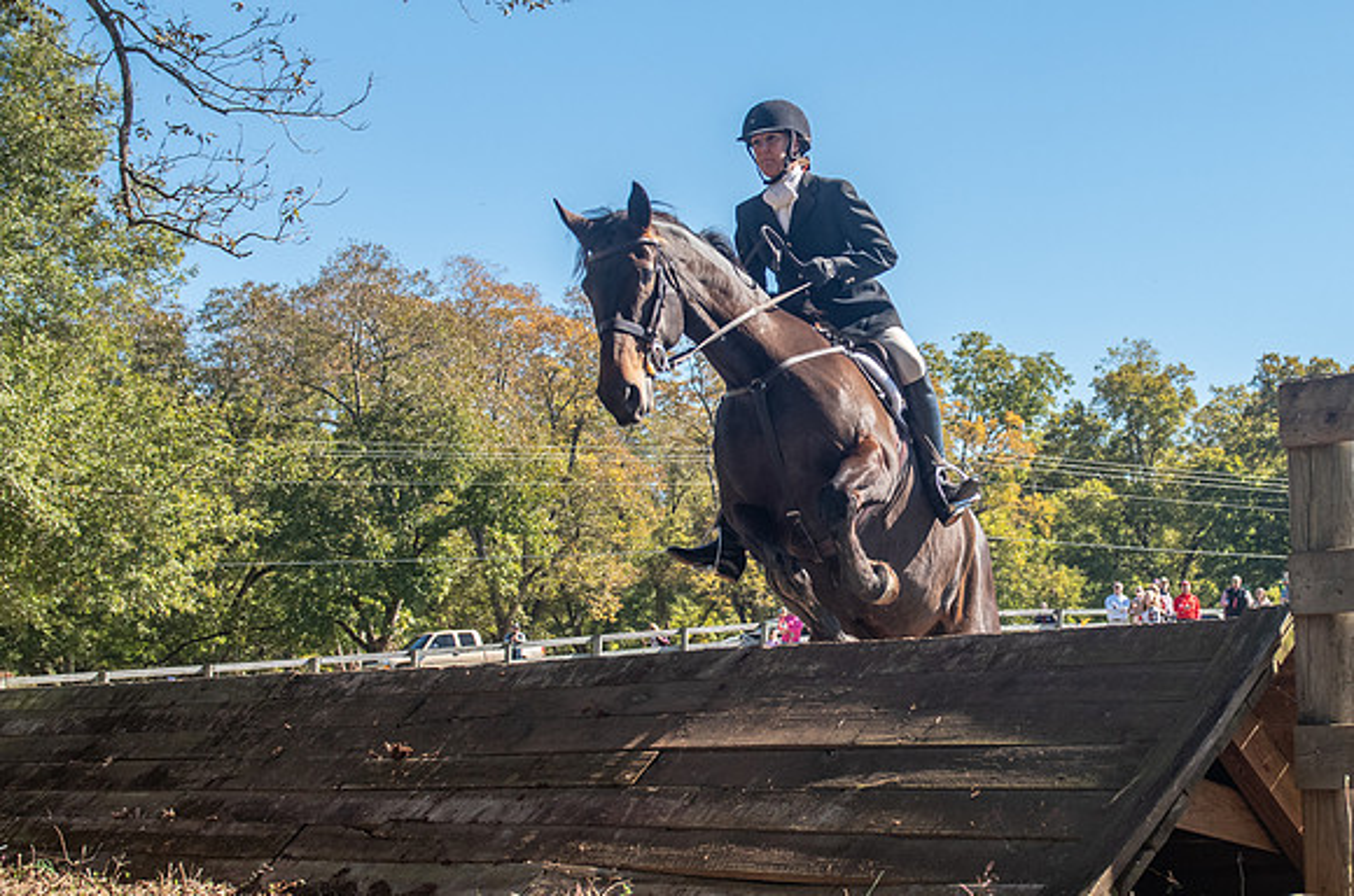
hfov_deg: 31.8
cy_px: 456
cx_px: 885
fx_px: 2361
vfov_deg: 21.5
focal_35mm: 63
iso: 400
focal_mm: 32
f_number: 4
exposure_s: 1/320
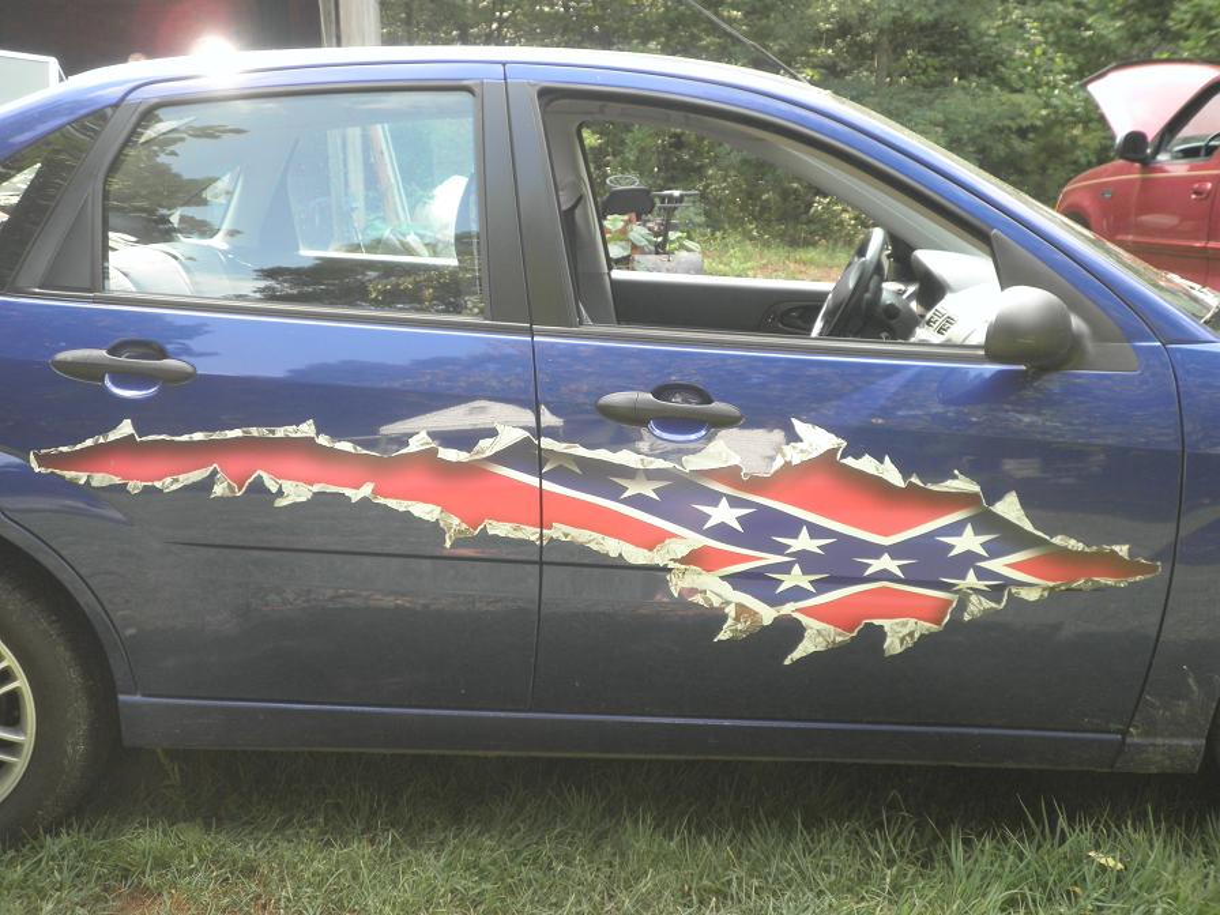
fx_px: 1515
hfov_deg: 43.9
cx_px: 610
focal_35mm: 43
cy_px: 458
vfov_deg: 33.6
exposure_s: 1/60
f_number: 3.4
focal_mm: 7.6
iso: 80
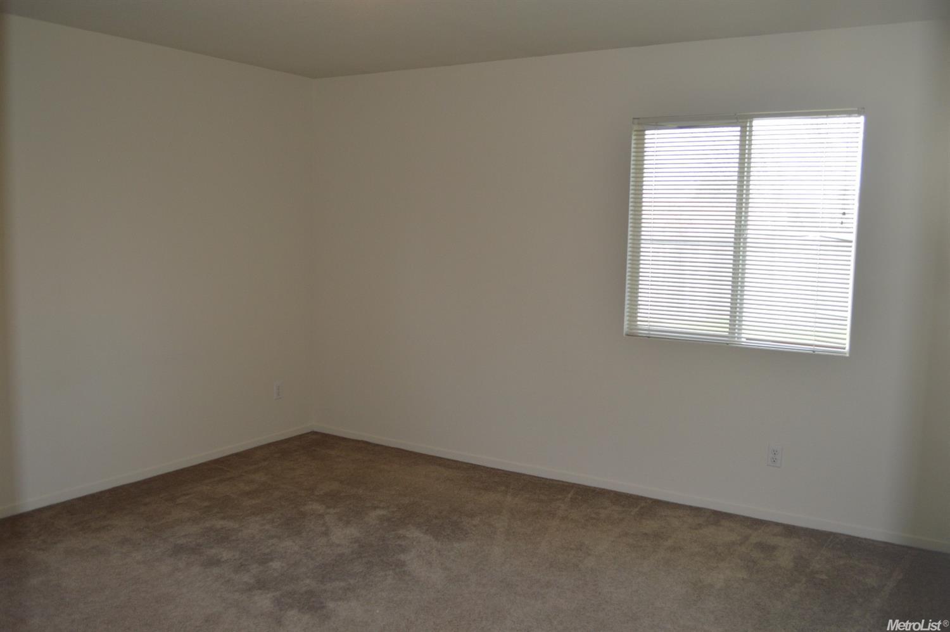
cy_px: 316
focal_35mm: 30
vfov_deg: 43.5
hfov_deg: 62.0
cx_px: 475
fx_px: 791
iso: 360
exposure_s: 1/125
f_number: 4
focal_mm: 20
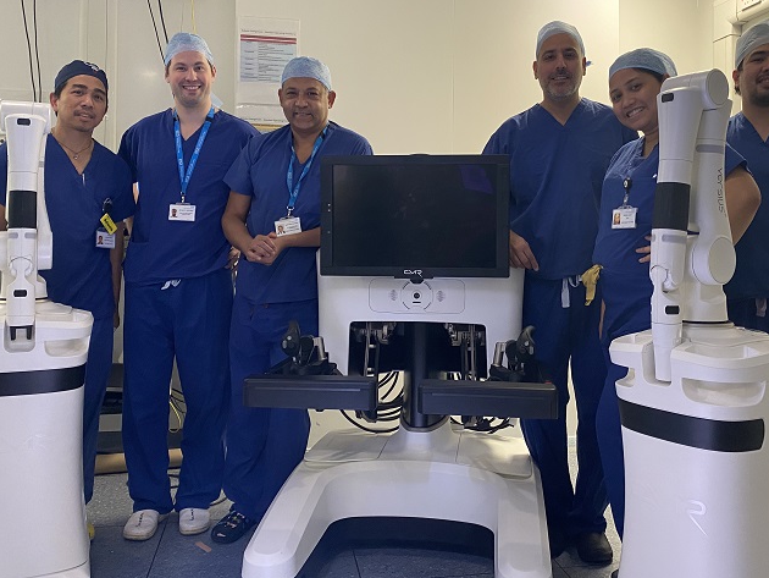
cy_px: 225
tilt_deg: +0.6
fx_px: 733
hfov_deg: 55.3
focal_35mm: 33
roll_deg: -0.7
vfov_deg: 42.7
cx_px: 406
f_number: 1.8
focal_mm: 4.25
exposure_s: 1/59
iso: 200
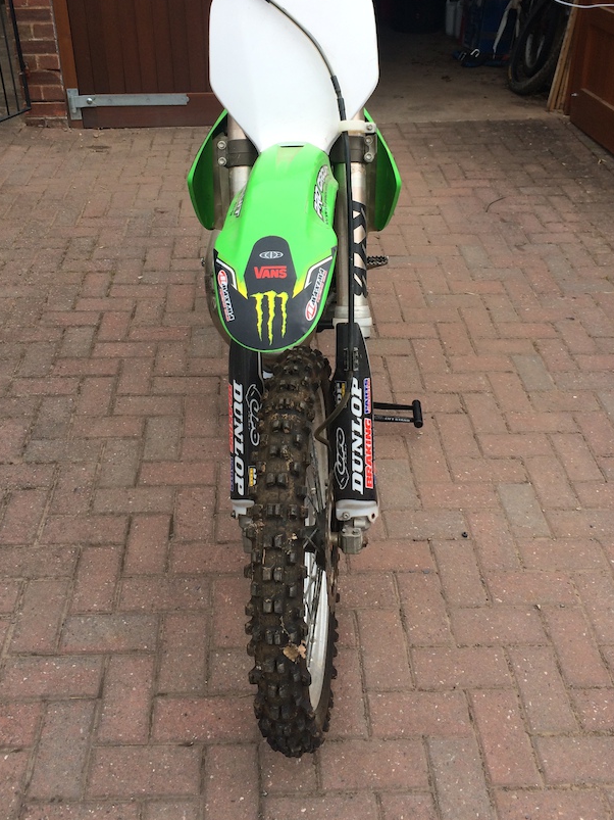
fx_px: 875
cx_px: 314
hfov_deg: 38.7
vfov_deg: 49.7
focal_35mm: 37
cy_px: 311
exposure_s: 1/1414
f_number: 2.2
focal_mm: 4.15
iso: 32
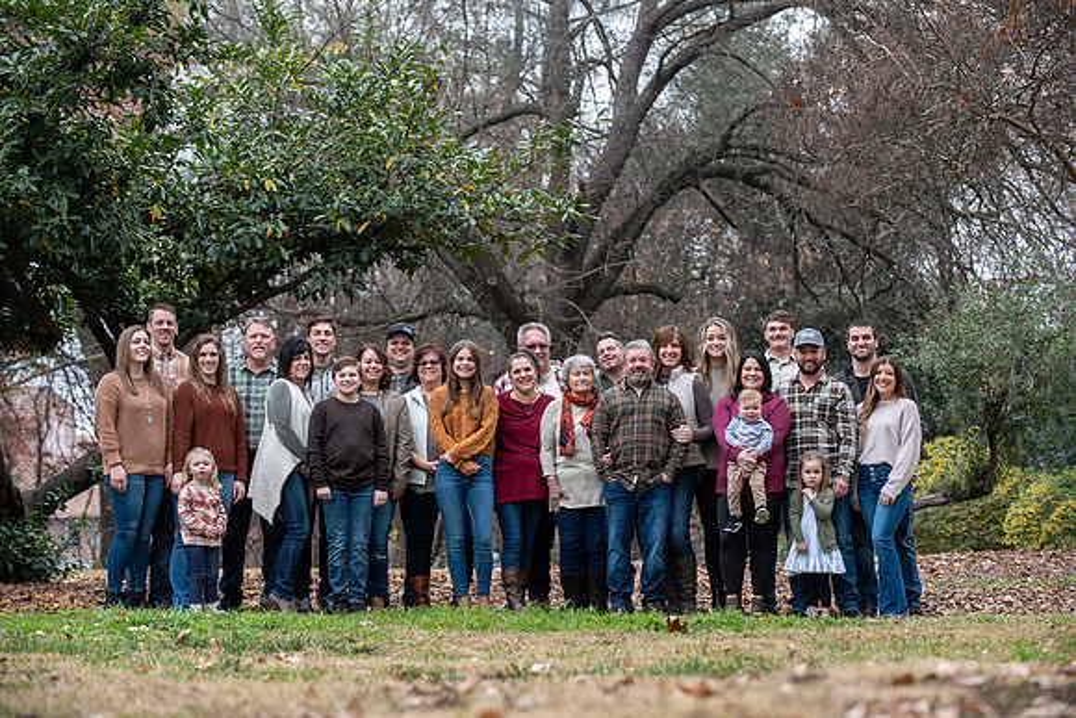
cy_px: 359
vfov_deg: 14.4
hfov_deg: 21.5
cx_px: 538
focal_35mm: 95
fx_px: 2840
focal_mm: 95
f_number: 4
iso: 200
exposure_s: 1/125
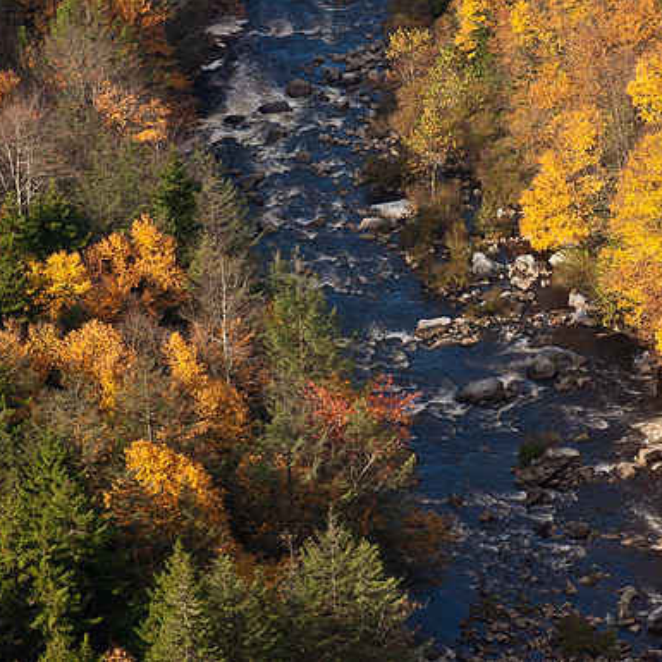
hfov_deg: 8.5
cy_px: 331
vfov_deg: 8.5
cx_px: 418
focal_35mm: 205
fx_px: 4435
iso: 100
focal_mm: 160
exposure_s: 1/8
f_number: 32
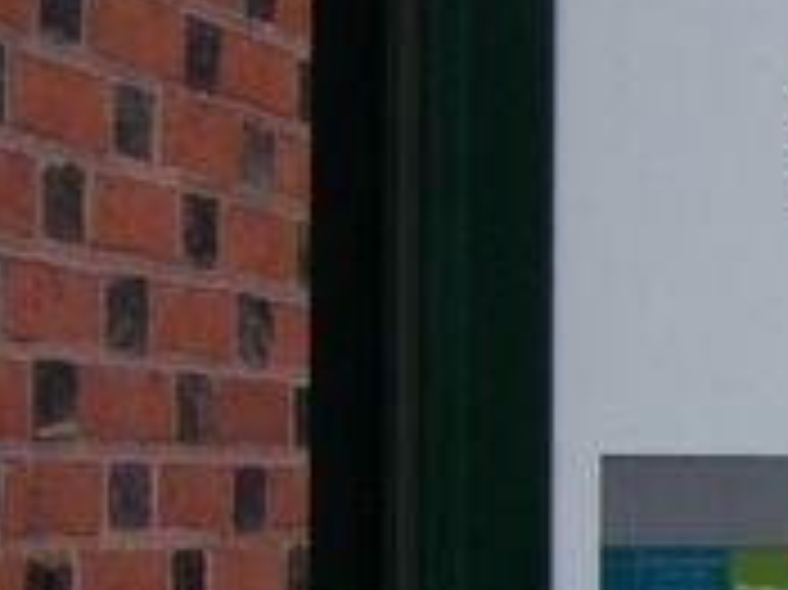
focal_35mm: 174
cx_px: 1360
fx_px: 3958
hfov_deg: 10.7
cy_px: 676
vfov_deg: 8.4
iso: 64
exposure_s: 1/160
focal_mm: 6.3
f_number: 2.8
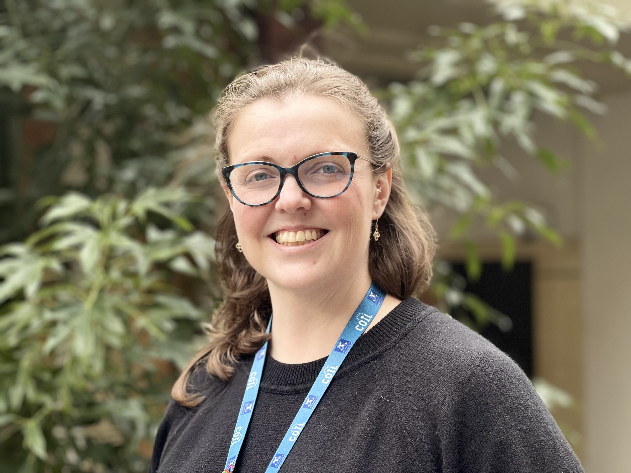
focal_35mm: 77
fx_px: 1404
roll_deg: +0.3
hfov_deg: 25.3
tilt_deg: +3.0
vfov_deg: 19.1
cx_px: 316
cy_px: 236
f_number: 2.8
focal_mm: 9
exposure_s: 1/121
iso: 125
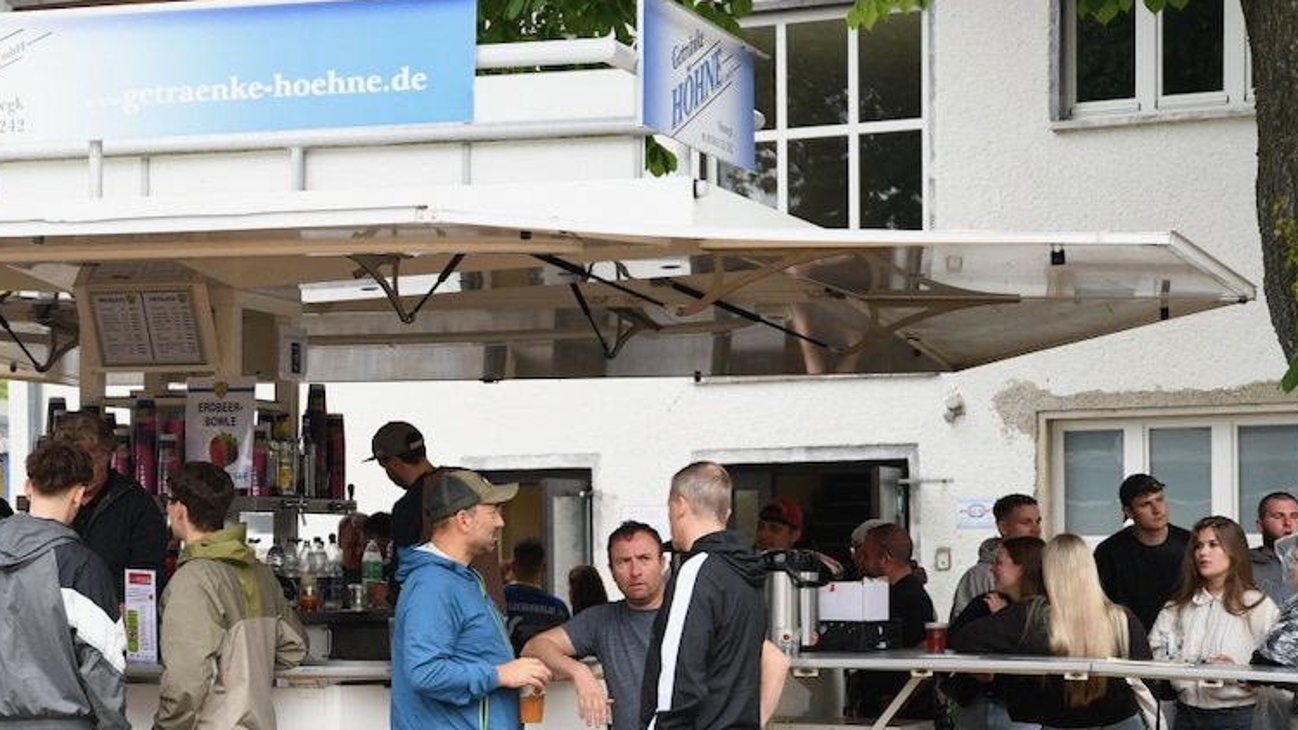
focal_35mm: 93
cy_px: 569
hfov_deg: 22.7
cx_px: 312
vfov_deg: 13.0
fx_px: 3201
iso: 1250
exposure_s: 1/640
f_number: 2.8
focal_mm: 52
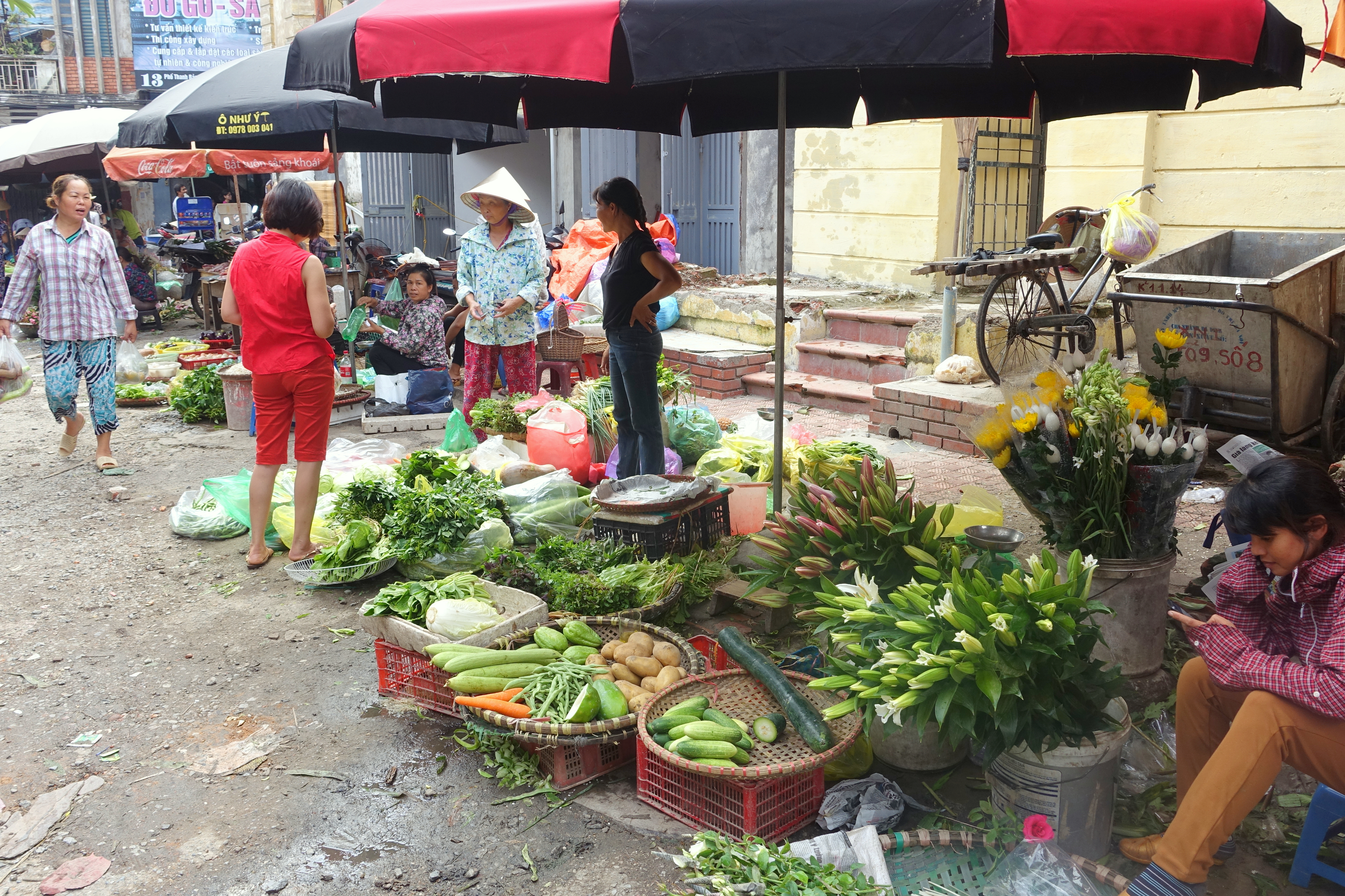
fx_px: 1195
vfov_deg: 41.1
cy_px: 448
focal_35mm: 32
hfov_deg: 58.7
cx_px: 672
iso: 125
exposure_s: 1/80
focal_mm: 11.56
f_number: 5.6
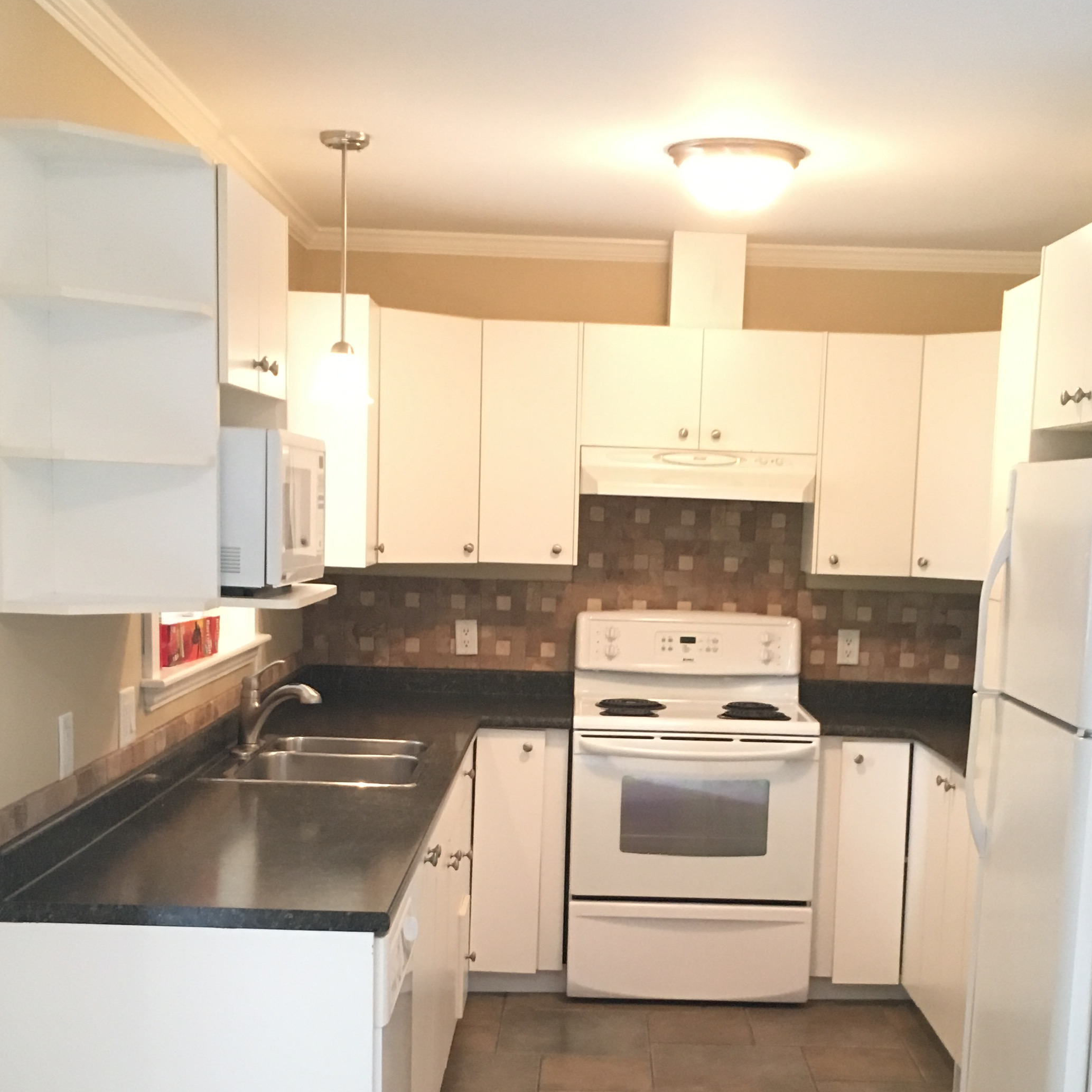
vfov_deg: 33.5
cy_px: 775
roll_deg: -2.5
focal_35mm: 50
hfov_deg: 34.0
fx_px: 1785
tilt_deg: -6.7
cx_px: 613
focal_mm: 4.15
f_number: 2.2
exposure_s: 1/24
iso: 200
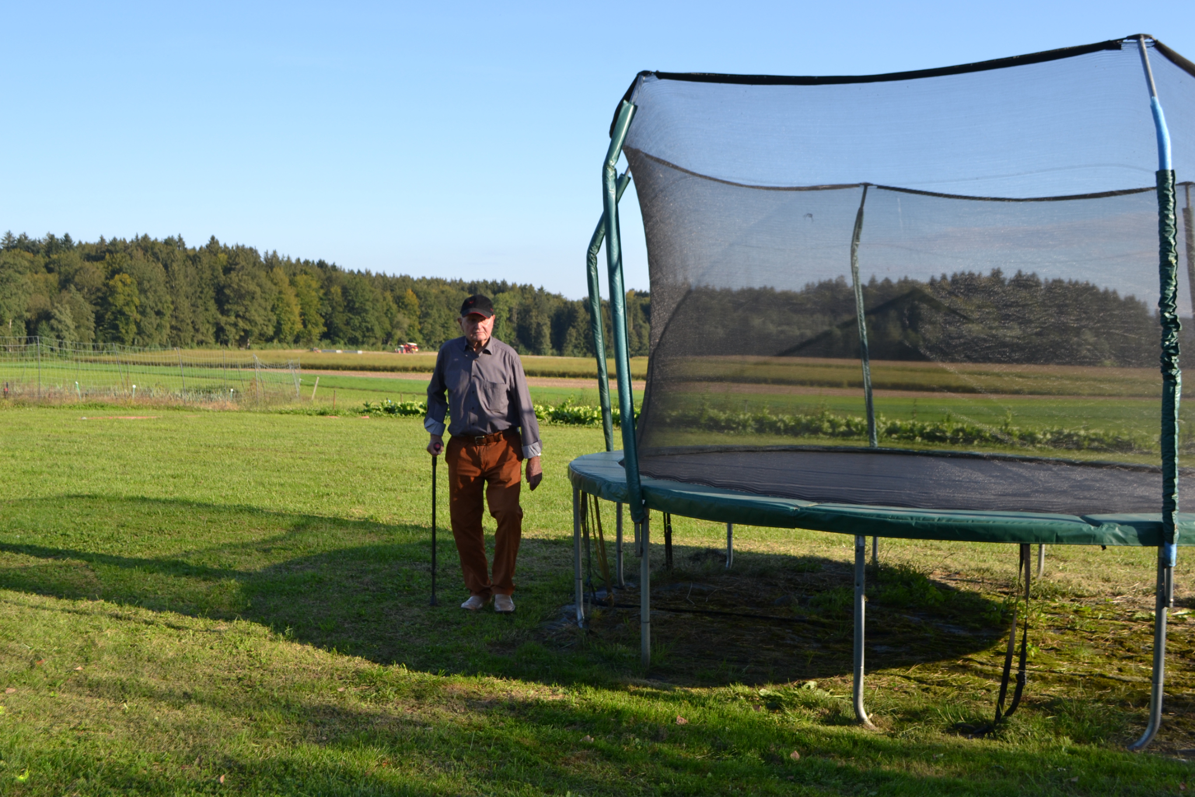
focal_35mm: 39
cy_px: 398
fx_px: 1294
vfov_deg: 34.2
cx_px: 598
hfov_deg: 49.6
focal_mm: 26
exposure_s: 1/160
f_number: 6.3
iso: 100
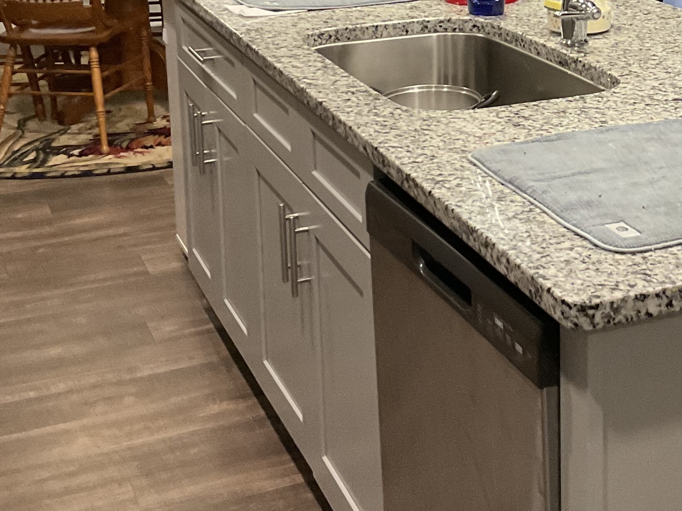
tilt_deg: -11.1
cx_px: 584
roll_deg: -0.6
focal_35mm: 71
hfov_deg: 26.7
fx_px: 1399
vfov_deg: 20.1
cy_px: 7
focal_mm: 3
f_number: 1.8
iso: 200
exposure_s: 1/60
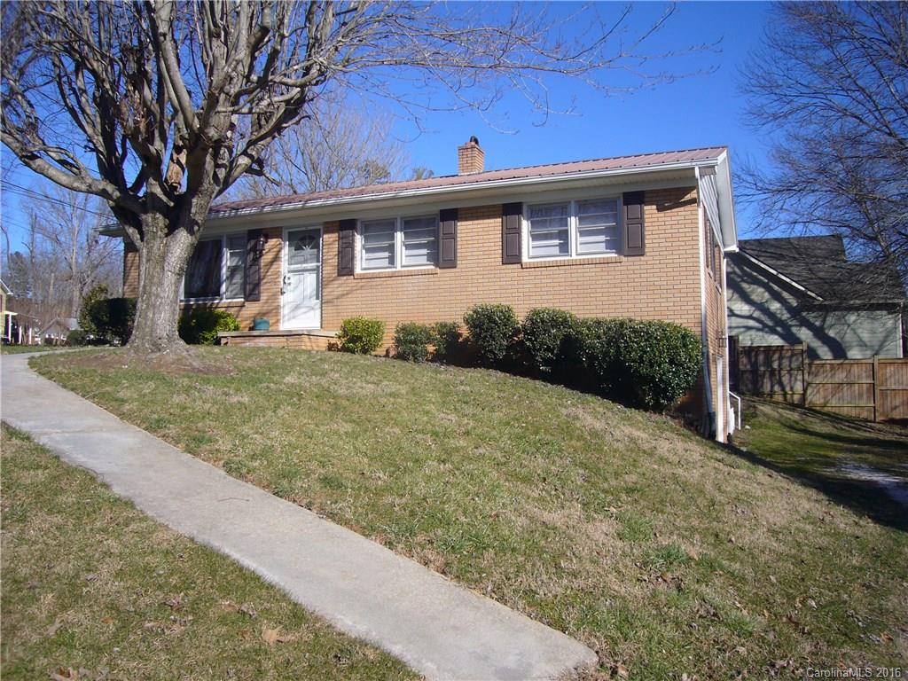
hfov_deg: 63.4
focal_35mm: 28
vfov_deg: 49.7
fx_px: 734
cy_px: 340
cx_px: 454
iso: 80
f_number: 5.6
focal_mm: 4.6
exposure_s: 1/320
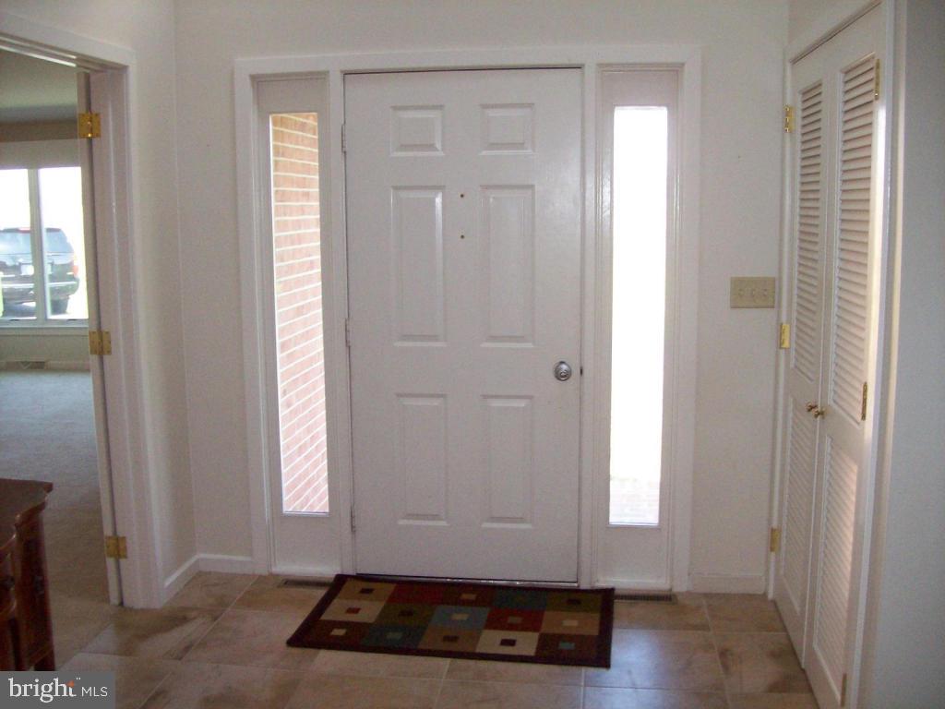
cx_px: 472
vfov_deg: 39.7
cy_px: 354
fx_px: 983
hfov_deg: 51.4
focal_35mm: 36
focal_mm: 6
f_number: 2.7
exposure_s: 1/70
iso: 140
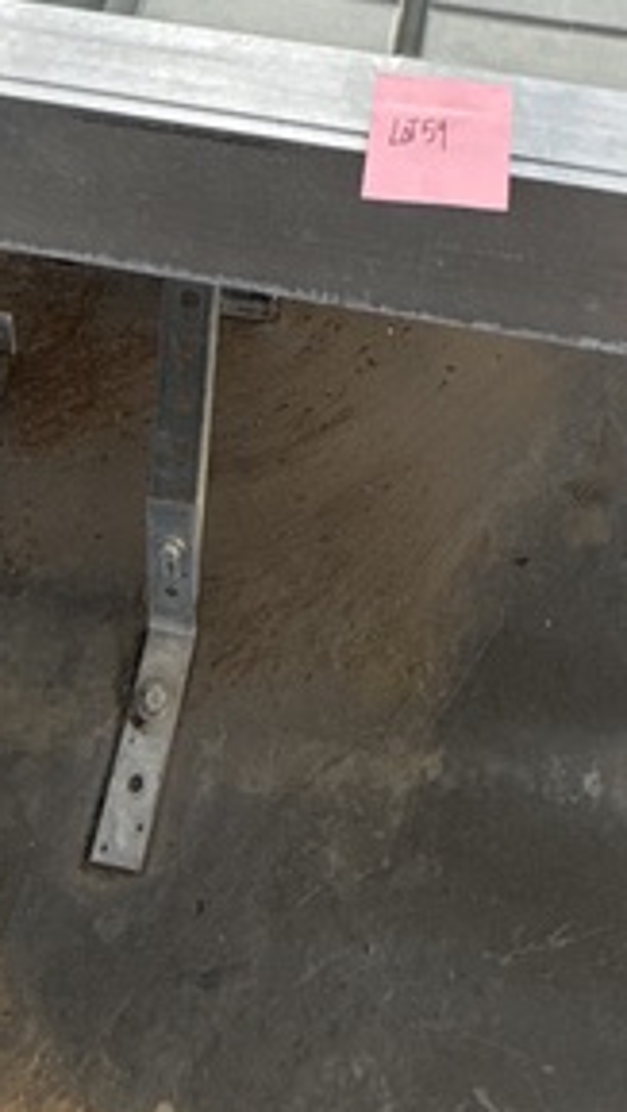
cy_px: -693
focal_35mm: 54
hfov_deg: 22.2
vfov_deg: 25.1
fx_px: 1593
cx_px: 381
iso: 50
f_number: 2.2
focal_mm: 2.22
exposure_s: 1/355
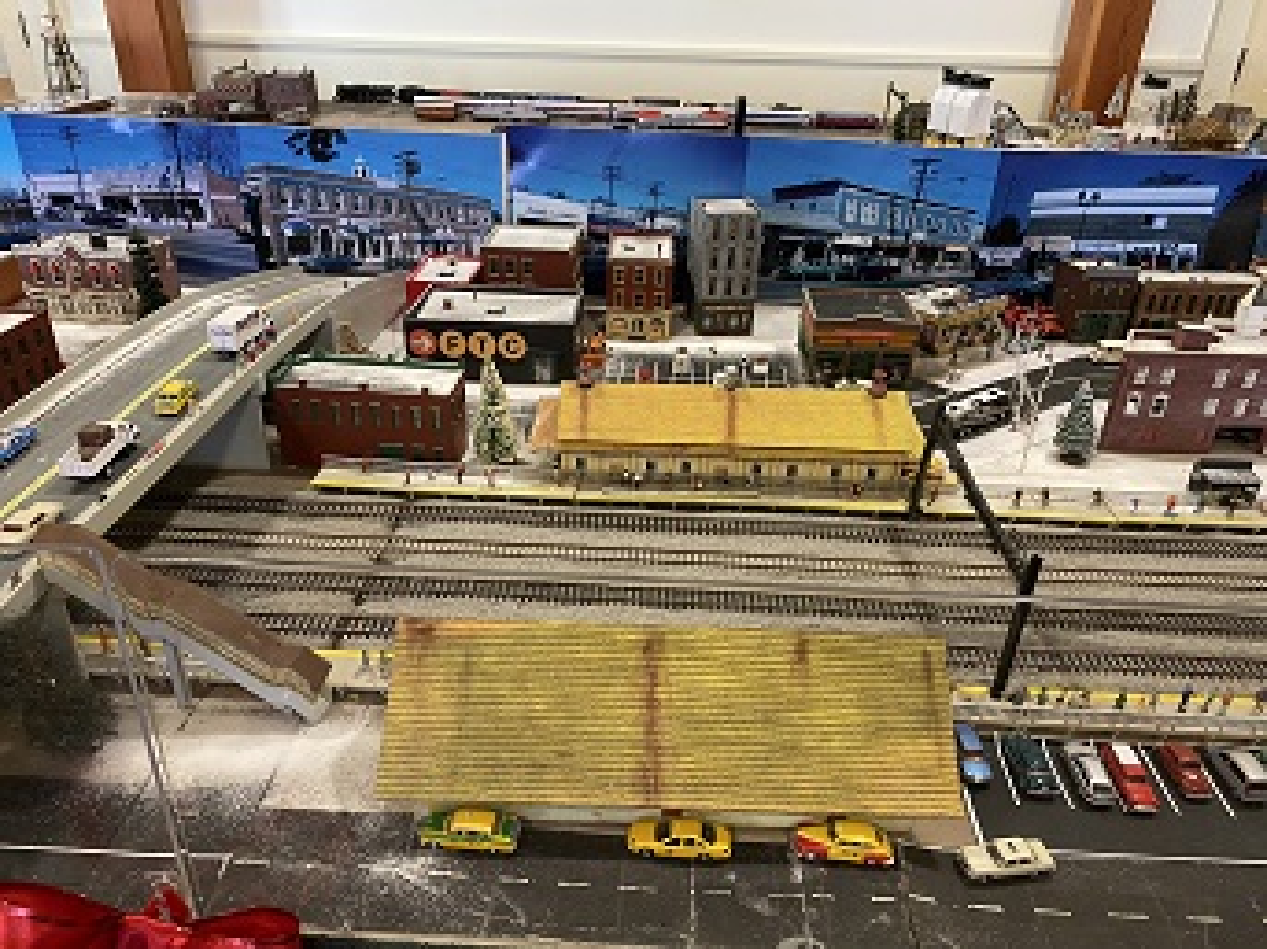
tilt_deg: -27.6
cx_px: 634
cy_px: 474
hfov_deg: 67.3
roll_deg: -1.0
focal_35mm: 26
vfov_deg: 53.0
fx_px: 951
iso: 250
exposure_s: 1/60
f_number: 1.8
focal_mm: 4.25
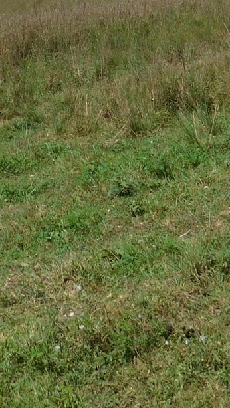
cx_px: 50
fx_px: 942
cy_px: -92
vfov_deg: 22.4
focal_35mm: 87
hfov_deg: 13.9
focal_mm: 4
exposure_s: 1/640
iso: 125
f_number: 6
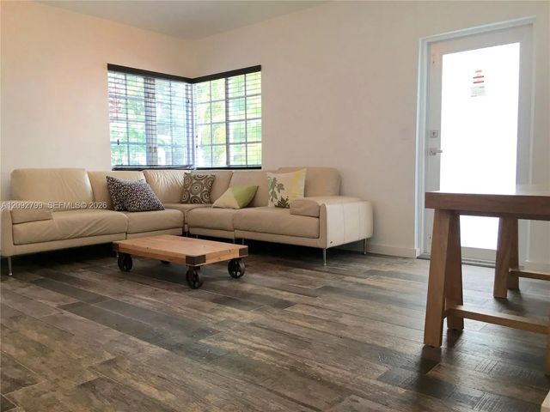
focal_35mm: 29
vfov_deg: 48.2
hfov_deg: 61.7
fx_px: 461
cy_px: 206
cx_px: 275
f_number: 2.2
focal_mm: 4.15
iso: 32
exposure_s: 1/40
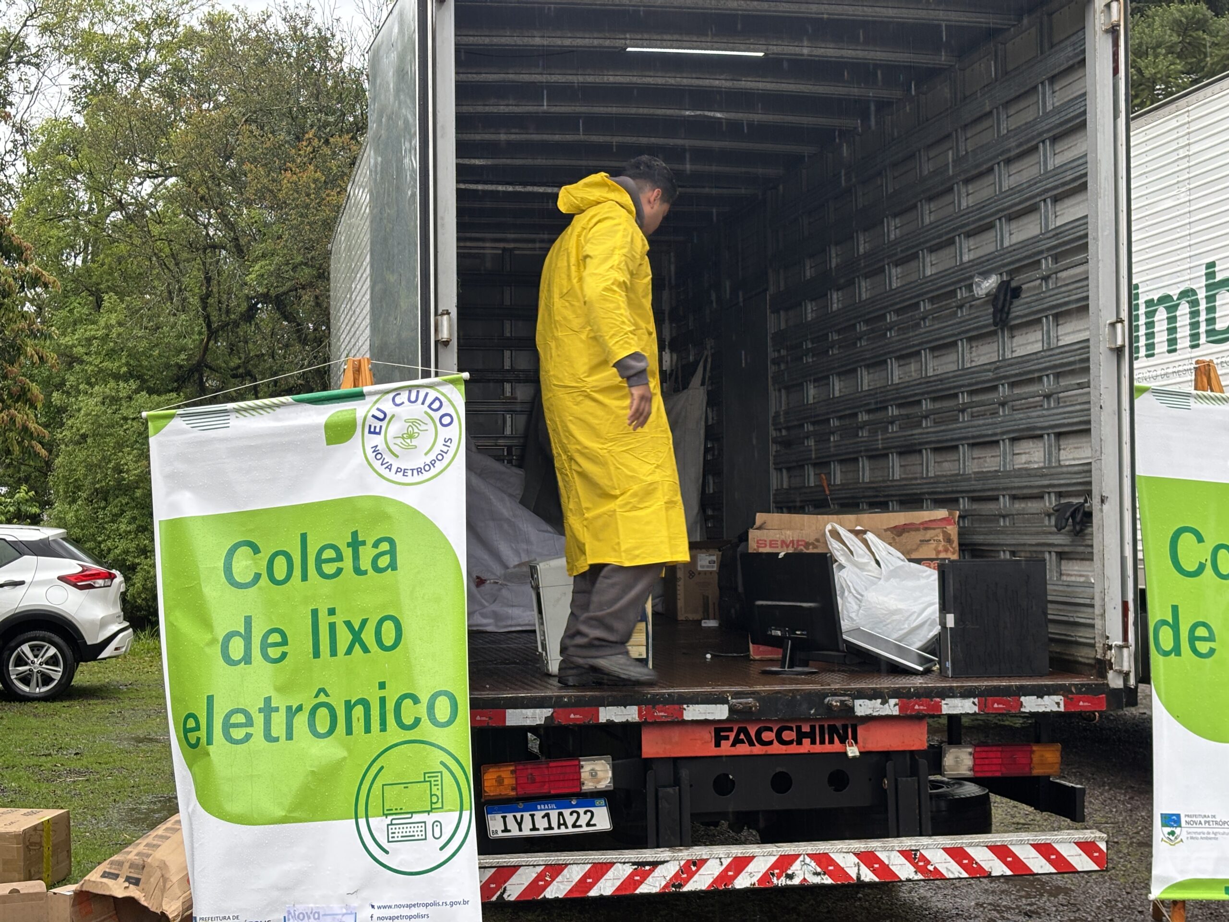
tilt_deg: +0.6
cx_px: 614
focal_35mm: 52
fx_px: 1846
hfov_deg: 36.8
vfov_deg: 28.0
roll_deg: +1.4
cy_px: 461
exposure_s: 1/108
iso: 50
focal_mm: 5.96
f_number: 1.6
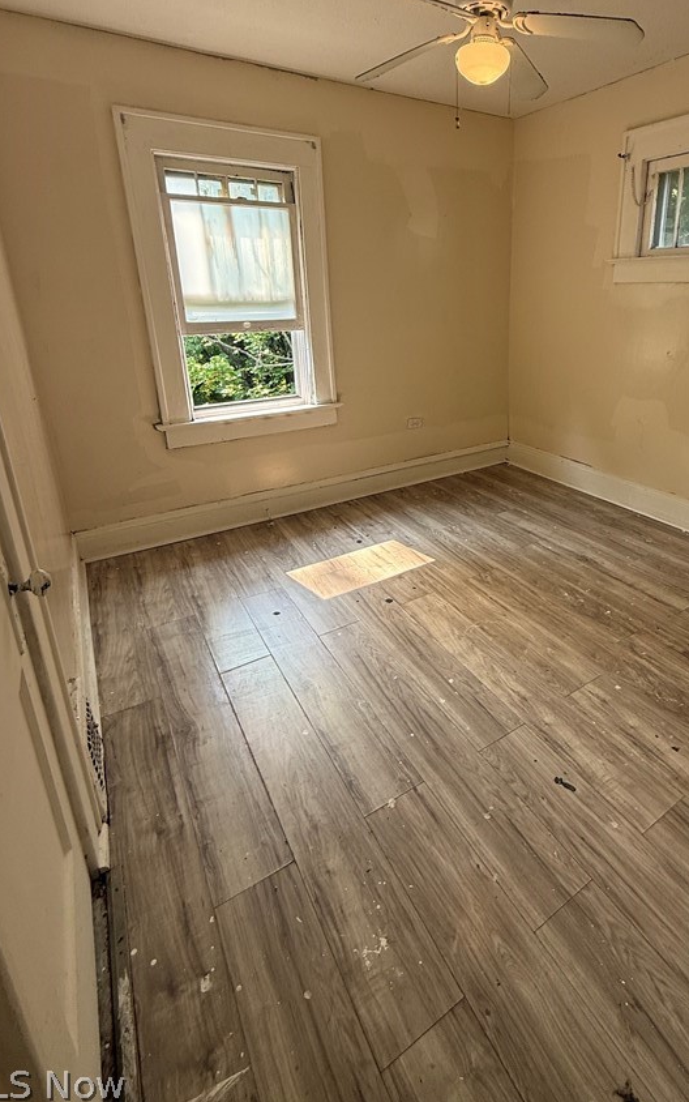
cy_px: 447
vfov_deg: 90.0
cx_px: 446
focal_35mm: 18
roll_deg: +0.0
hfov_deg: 63.7
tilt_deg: -16.7
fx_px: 540
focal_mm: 2.22
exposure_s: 1/130
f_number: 2.2
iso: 64
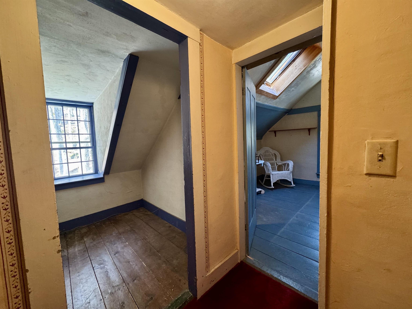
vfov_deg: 85.7
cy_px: 154
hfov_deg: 102.1
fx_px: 167
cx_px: 206
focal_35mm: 14
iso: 200
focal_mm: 2.22
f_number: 2.2
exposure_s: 1/60
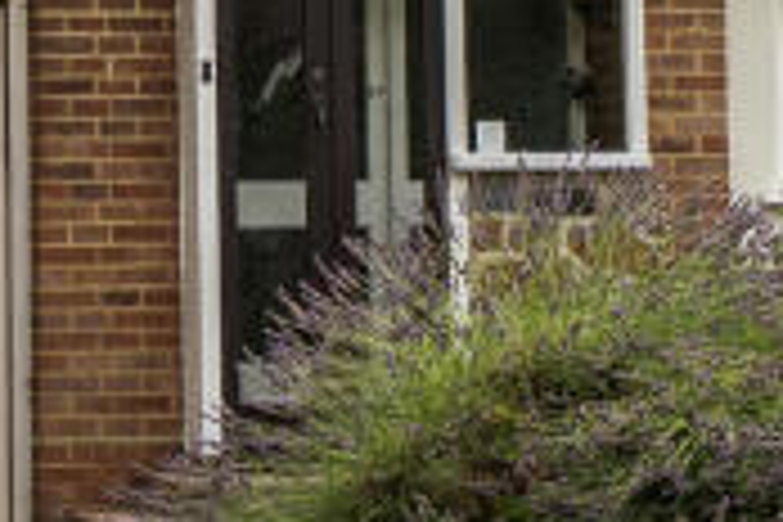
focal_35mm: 194
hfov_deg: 10.6
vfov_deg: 7.0
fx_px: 4219
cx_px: 99
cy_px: -20
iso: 400
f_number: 8
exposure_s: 1/400
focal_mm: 22
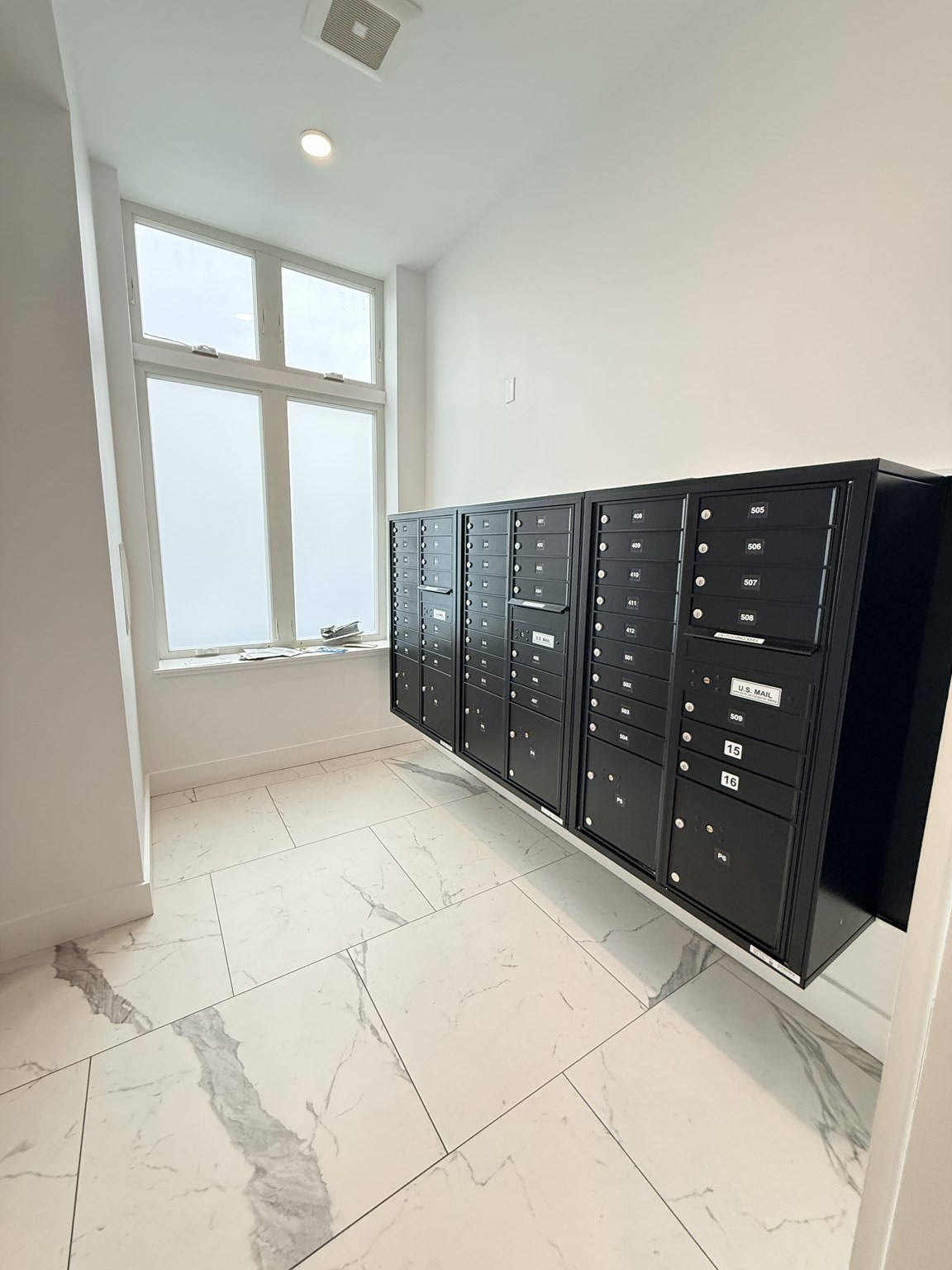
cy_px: 635
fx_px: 513
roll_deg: -1.3
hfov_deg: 85.7
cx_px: 476
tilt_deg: -8.9
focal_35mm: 14
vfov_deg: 102.1
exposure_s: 1/120
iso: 640
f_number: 2.2
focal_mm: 2.22
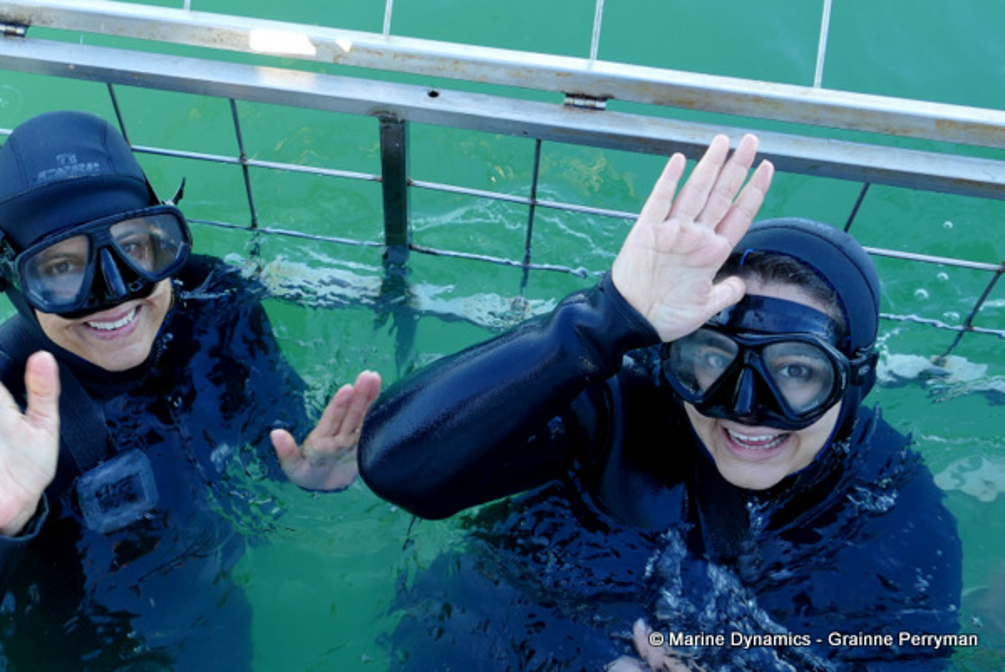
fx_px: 698
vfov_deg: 51.4
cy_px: 336
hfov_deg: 71.5
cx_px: 502
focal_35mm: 25
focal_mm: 9.12
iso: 125
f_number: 2.8
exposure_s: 1/125
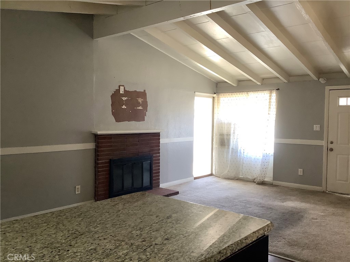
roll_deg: -0.8
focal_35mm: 31
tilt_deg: -3.1
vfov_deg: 45.4
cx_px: 175
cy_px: 131
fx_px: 313
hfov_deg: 58.4
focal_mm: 3.3
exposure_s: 1/60
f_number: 2.4
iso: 125
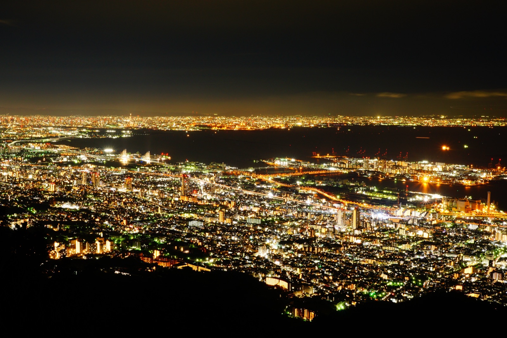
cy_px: 169
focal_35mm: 45
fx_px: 634
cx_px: 254
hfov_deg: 43.6
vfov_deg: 29.9
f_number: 13
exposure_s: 75
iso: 200
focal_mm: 30
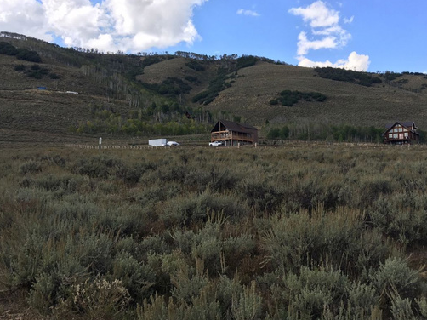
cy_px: 173
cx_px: 270
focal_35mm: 37
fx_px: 456
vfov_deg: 38.6
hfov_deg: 49.6
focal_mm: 4.15
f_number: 2.2
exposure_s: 1/777
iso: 25
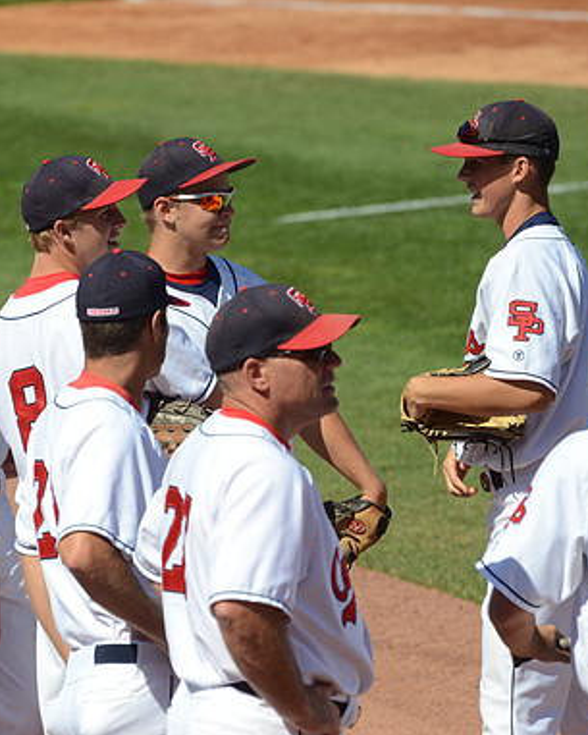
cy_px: 367
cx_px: 158
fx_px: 10220
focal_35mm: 470
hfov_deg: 3.3
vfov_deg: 4.1
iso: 1000
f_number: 5.3
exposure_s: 1/8000
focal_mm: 220
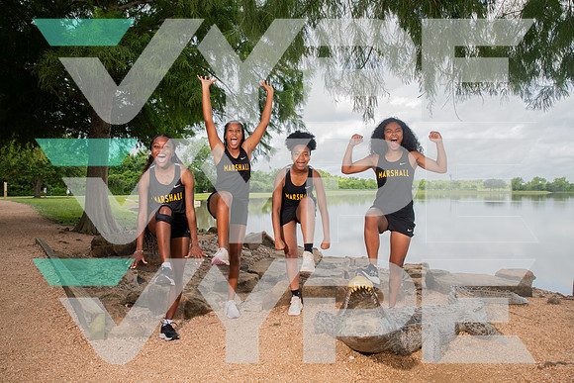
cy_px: 192
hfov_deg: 73.7
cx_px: 287
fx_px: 383
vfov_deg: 53.2
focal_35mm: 24
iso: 320
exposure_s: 1/320
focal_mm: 24
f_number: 7.1
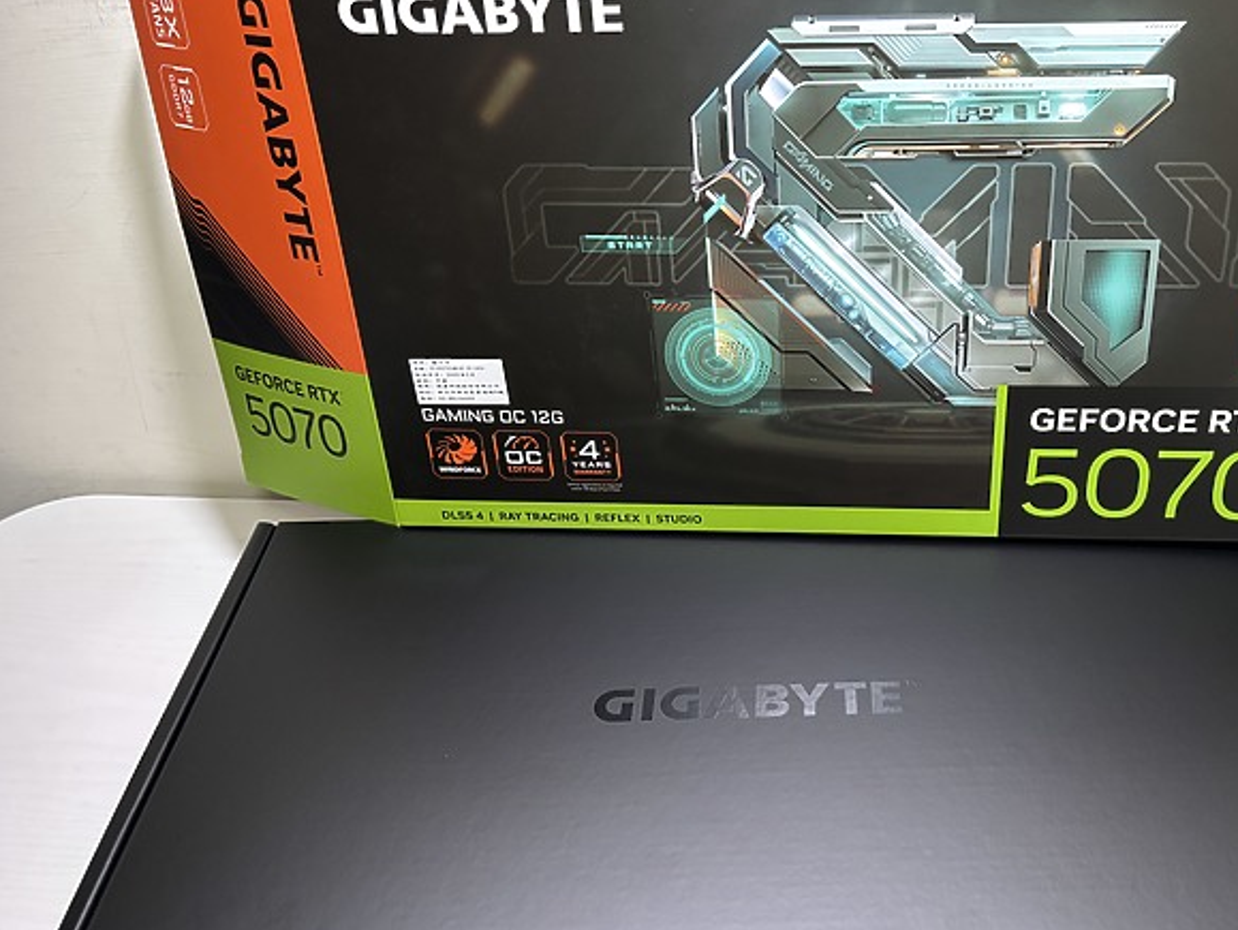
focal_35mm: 35
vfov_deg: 40.7
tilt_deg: -39.4
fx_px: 1253
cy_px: 497
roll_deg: +2.7
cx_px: 798
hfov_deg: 51.9
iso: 400
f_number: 1.6
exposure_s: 1/60
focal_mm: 5.96
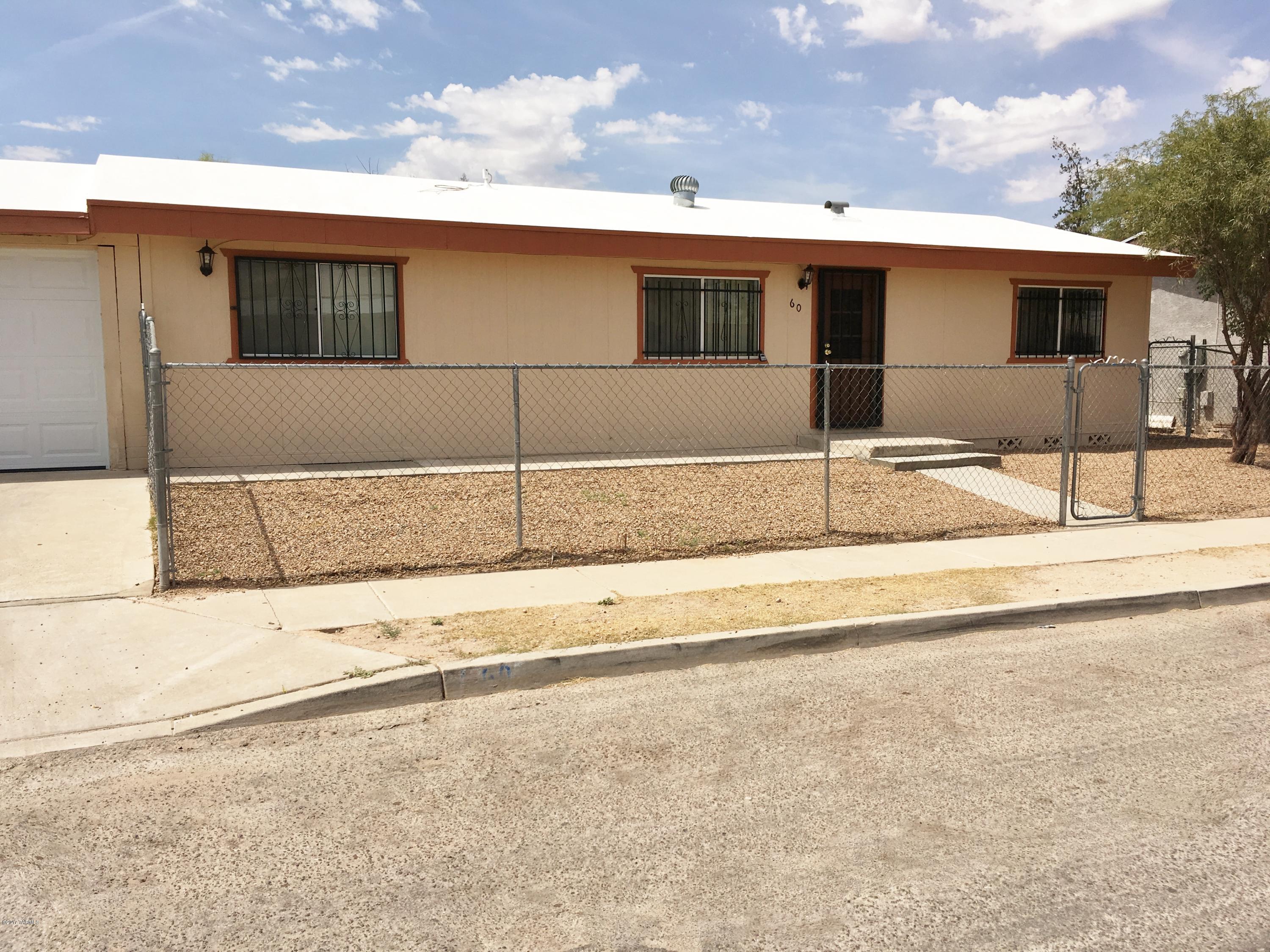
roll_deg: -1.4
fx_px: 1064
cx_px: 635
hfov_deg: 61.7
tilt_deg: -5.5
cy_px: 476
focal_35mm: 29
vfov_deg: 48.2
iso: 25
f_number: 2.2
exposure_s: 1/2481
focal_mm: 4.15
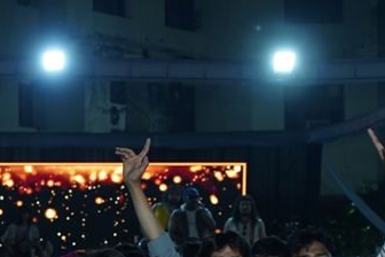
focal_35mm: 125
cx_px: -33
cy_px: 383
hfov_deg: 15.9
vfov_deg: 10.6
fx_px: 1337
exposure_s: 1/160
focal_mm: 35
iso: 1000
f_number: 4
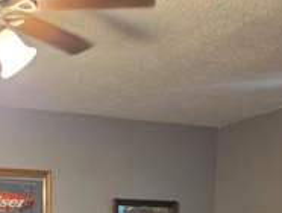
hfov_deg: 24.1
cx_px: 36
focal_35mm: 79
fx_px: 644
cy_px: 376
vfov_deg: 16.0
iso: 640
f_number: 1.8
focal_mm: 5.4
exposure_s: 1/120
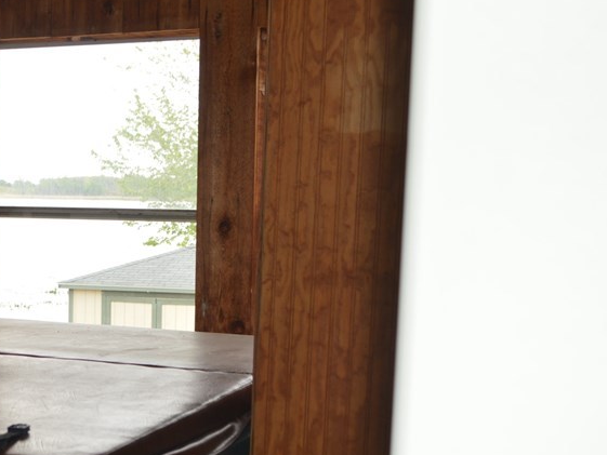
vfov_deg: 21.8
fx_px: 1175
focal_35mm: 67
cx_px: 35
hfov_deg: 27.7
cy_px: 323
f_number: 4
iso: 180
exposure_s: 1/125
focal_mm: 24
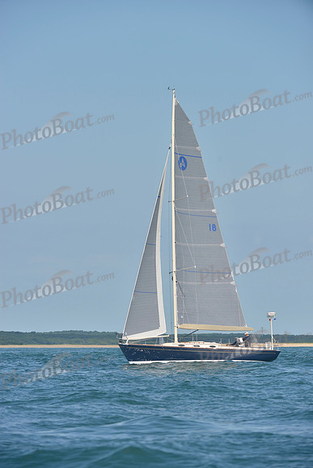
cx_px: 156
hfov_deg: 6.9
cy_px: 234
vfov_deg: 10.3
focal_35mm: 200
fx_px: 2607
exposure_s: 1/1600
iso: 280
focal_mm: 200
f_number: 7.1
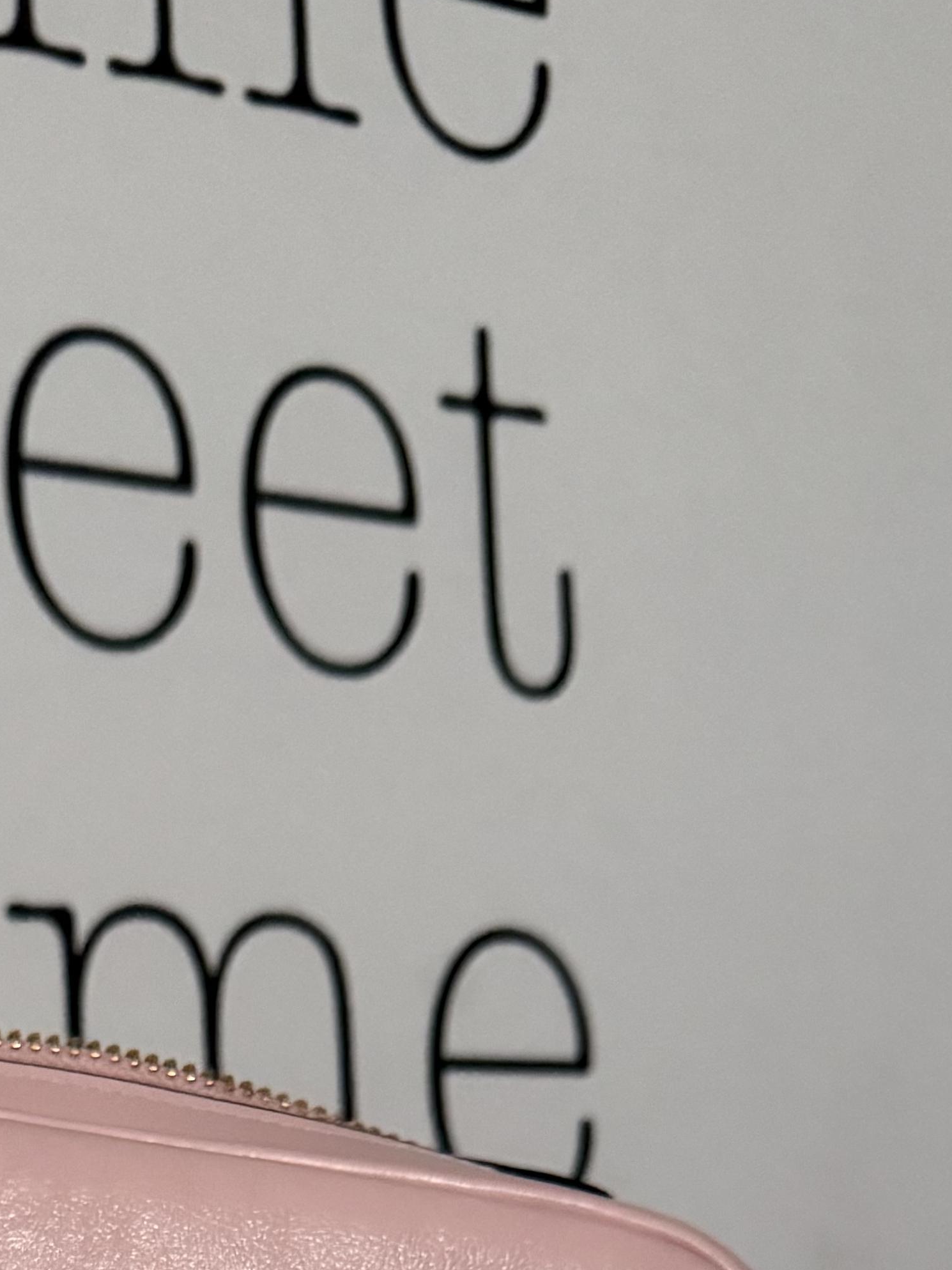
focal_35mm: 69
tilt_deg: -1.8
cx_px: 47
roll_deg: +2.9
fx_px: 2530
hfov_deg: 20.7
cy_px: 1788
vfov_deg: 23.7
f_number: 1.78
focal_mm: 6.76
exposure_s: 1/35
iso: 1000
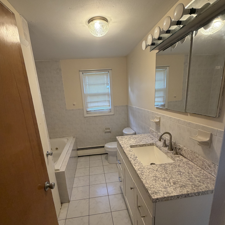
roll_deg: +3.8
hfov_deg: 80.7
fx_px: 132
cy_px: 131
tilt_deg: -16.0
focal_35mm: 18
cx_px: 107
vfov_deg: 80.1
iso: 250
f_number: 2.2
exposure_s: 1/60
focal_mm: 2.22
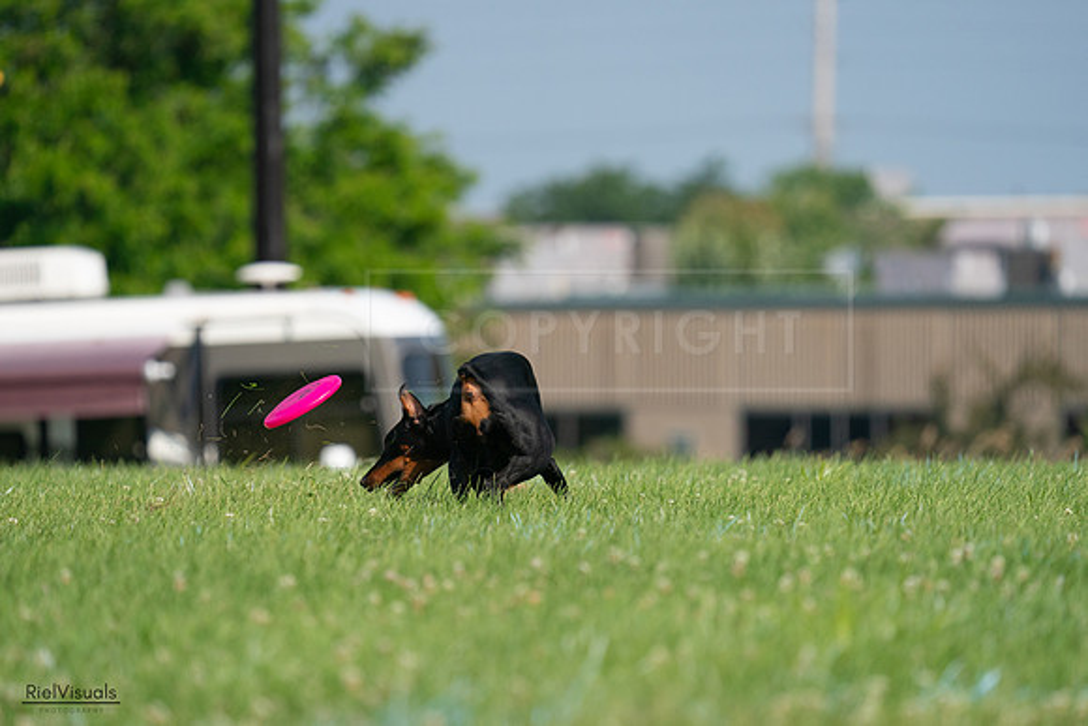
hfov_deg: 4.6
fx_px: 13421
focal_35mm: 444
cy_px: 363
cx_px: 544
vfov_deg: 3.1
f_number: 6.3
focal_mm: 444
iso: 1000
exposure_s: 1/4000
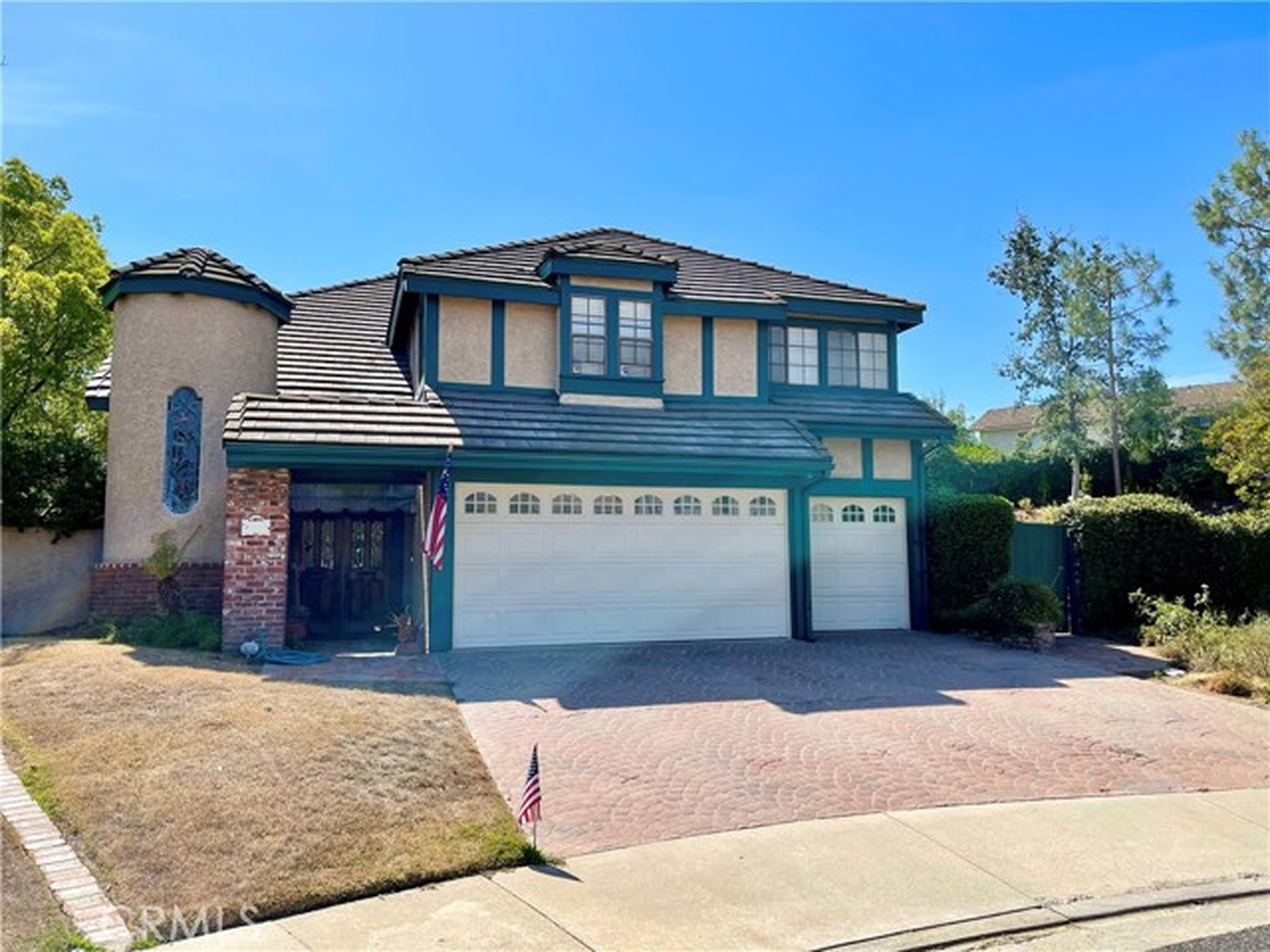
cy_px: 476
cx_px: 635
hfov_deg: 67.3
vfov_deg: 53.1
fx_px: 954
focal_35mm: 26
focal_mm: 5.1
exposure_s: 1/2924
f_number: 1.6
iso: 32
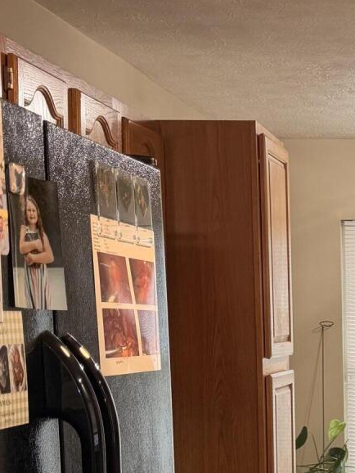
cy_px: 441
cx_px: 486
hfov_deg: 16.6
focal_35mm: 83
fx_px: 1134
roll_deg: -0.7
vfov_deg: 22.9
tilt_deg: -6.2
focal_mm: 6.76
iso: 125
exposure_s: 1/60
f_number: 1.78
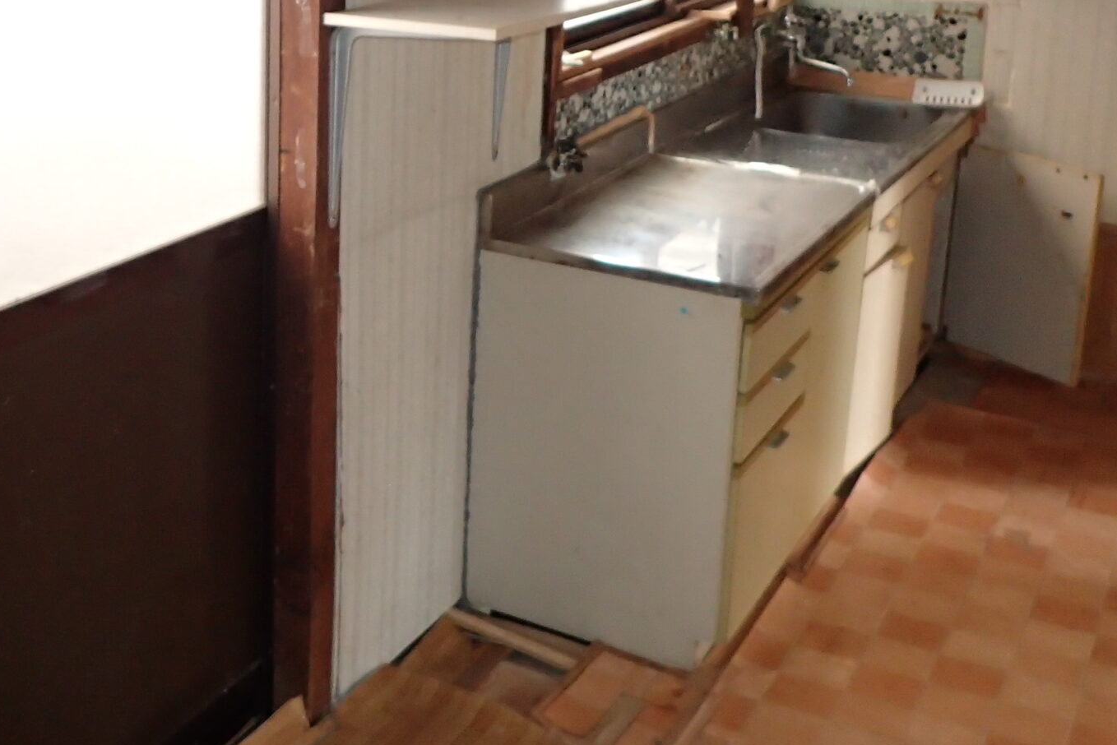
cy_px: 104
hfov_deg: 38.7
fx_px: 1521
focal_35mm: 49
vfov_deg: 26.8
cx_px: 215
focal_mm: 4.5
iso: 400
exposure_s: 1/30
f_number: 2
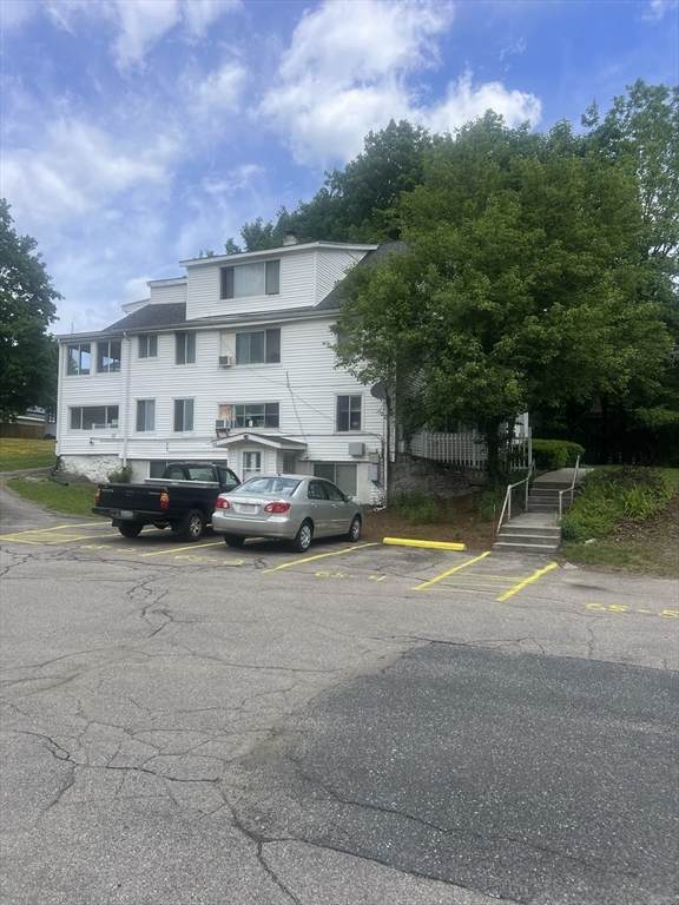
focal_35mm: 26
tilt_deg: +4.4
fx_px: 680
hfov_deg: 53.1
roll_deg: -1.1
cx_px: 340
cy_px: 452
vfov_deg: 67.3
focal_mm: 5.7
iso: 50
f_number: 1.5
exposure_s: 1/3257
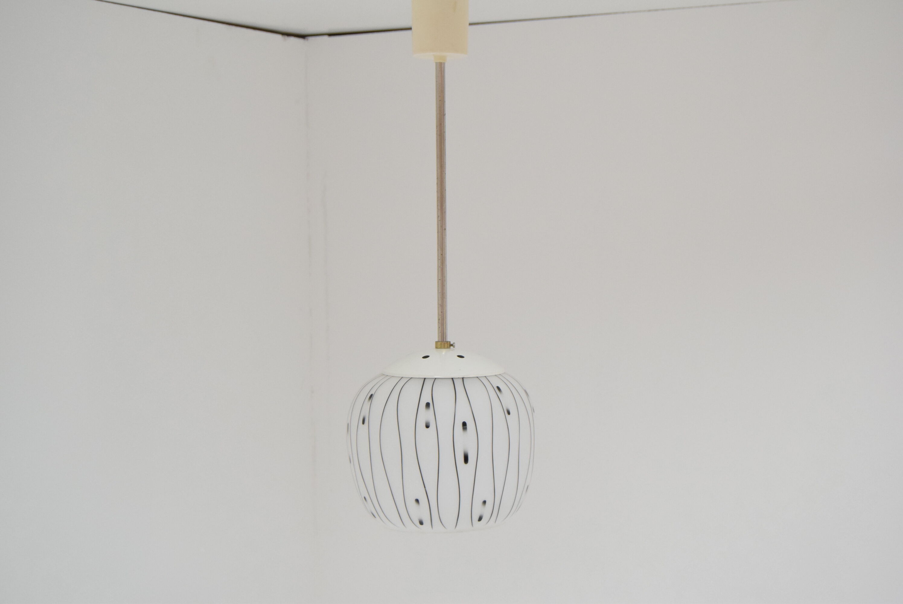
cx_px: 452
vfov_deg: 23.8
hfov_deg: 35.0
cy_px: 302
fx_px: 1431
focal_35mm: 57
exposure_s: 1/160
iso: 1600
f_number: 6.3
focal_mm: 38
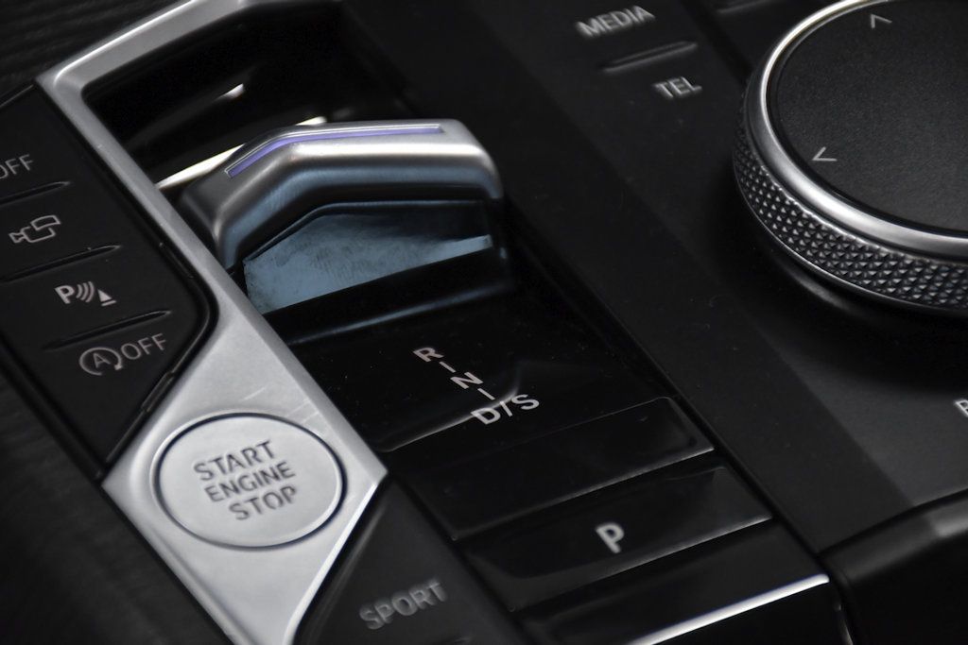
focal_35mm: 210
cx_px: 484
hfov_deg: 9.8
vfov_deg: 6.5
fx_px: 5647
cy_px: 322
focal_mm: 140
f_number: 5.6
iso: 2500
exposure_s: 1/400
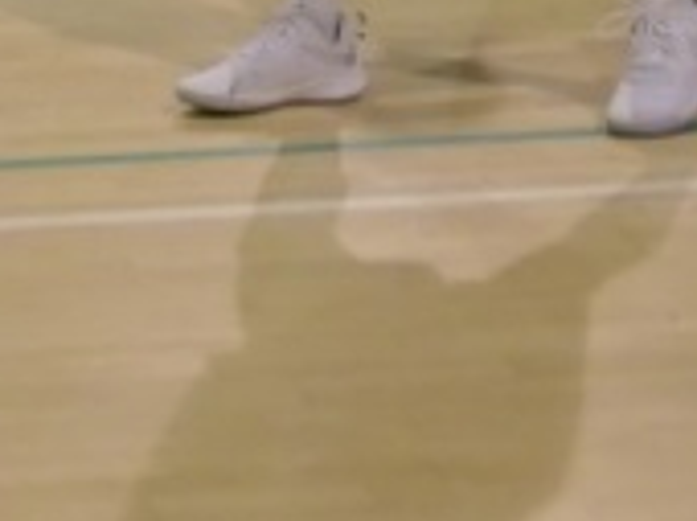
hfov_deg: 8.9
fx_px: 4363
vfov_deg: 6.6
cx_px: -398
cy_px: -521
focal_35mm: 217
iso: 1250
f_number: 2.8
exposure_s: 1/250
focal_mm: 15.6
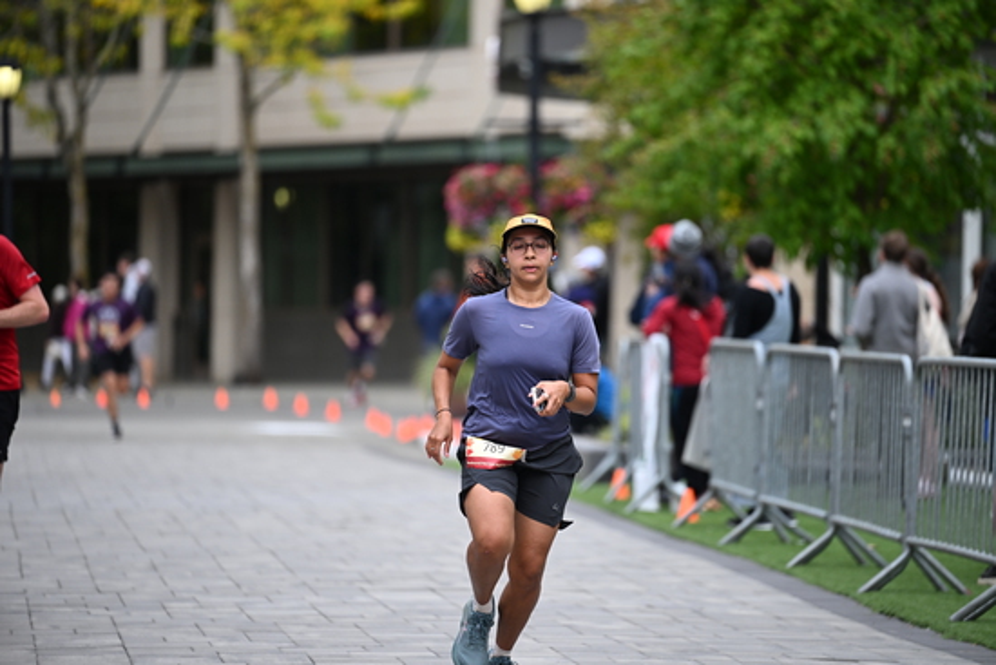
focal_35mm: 200
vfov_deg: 6.9
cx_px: 498
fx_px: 5534
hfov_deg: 10.3
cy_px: 332
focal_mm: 200
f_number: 2.8
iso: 640
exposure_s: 1/2000
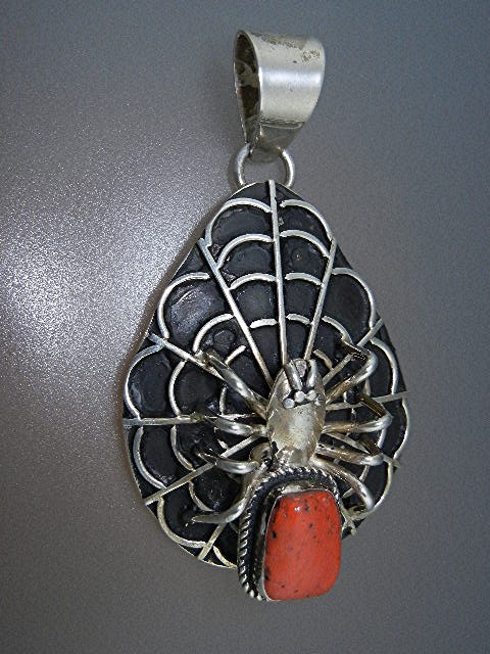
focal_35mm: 45
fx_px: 849
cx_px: 245
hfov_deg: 32.2
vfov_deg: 42.1
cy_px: 327
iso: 455
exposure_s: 1/30
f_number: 7.6
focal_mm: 8.1
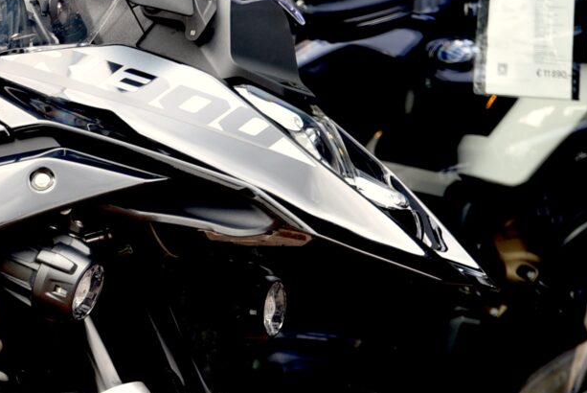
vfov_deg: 6.3
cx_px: -284
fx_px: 3542
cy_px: 406
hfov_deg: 9.2
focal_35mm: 217
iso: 200
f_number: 4
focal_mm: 52
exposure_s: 1/60
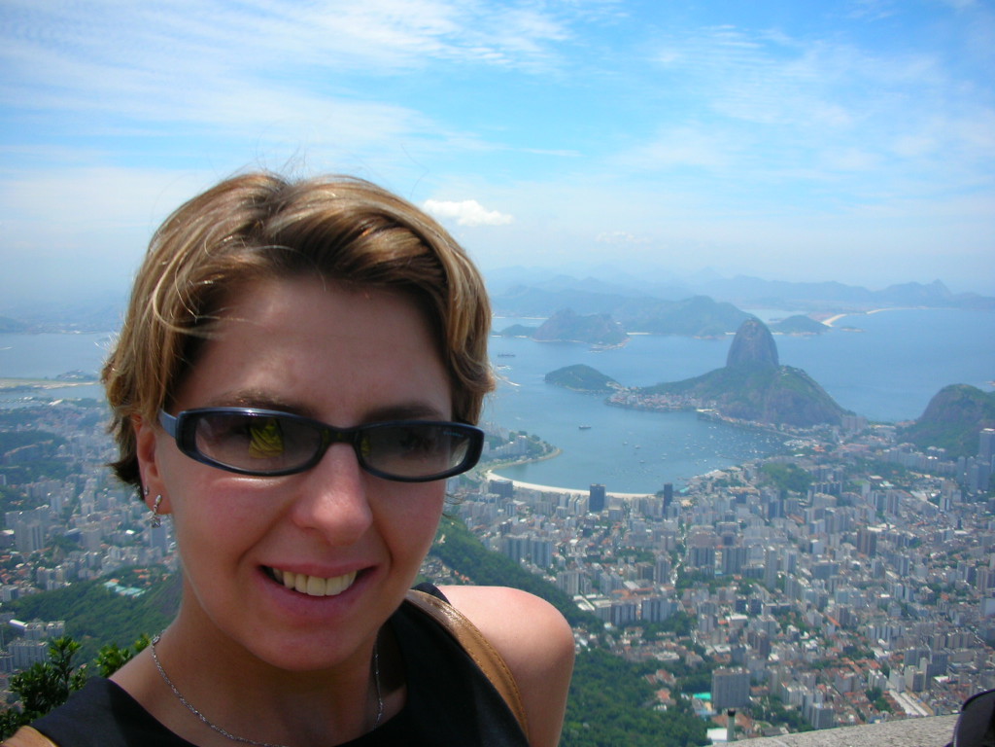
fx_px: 1006
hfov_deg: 52.6
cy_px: 374
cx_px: 498
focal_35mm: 35
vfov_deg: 40.7
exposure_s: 1/101
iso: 50
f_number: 8.5
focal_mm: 5.8
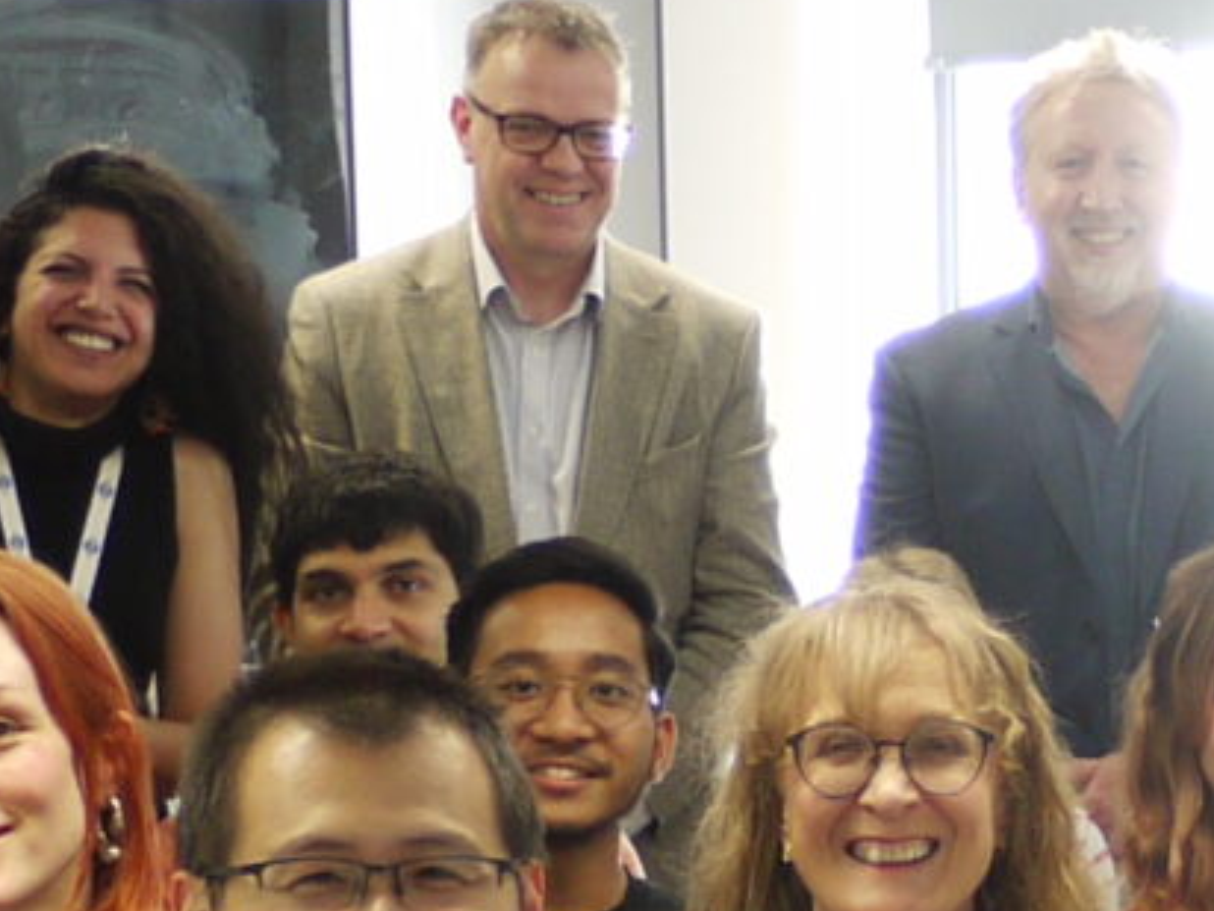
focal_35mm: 174
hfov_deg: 11.2
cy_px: 923
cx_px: 1429
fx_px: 6102
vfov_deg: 8.5
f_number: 3.5
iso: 250
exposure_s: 1/30
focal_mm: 14
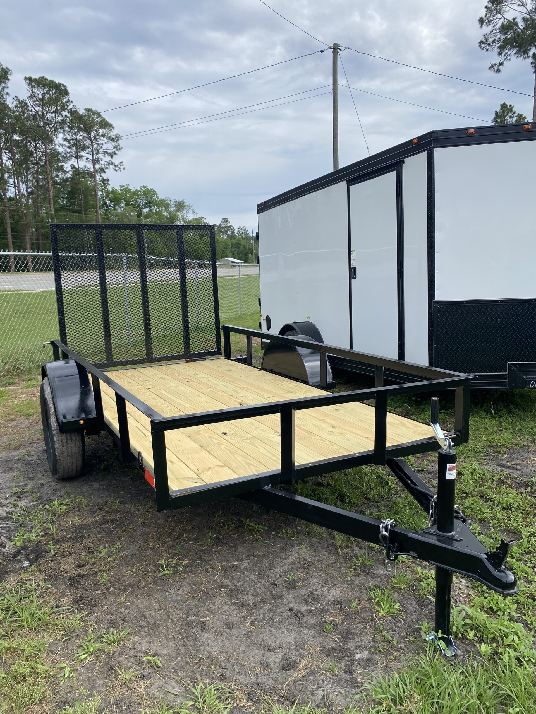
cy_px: 357
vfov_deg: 67.3
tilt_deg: -8.9
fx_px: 537
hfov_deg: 53.1
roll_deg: +1.5
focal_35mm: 26
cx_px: 268
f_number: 1.8
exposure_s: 1/2268
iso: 32
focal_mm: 4.25
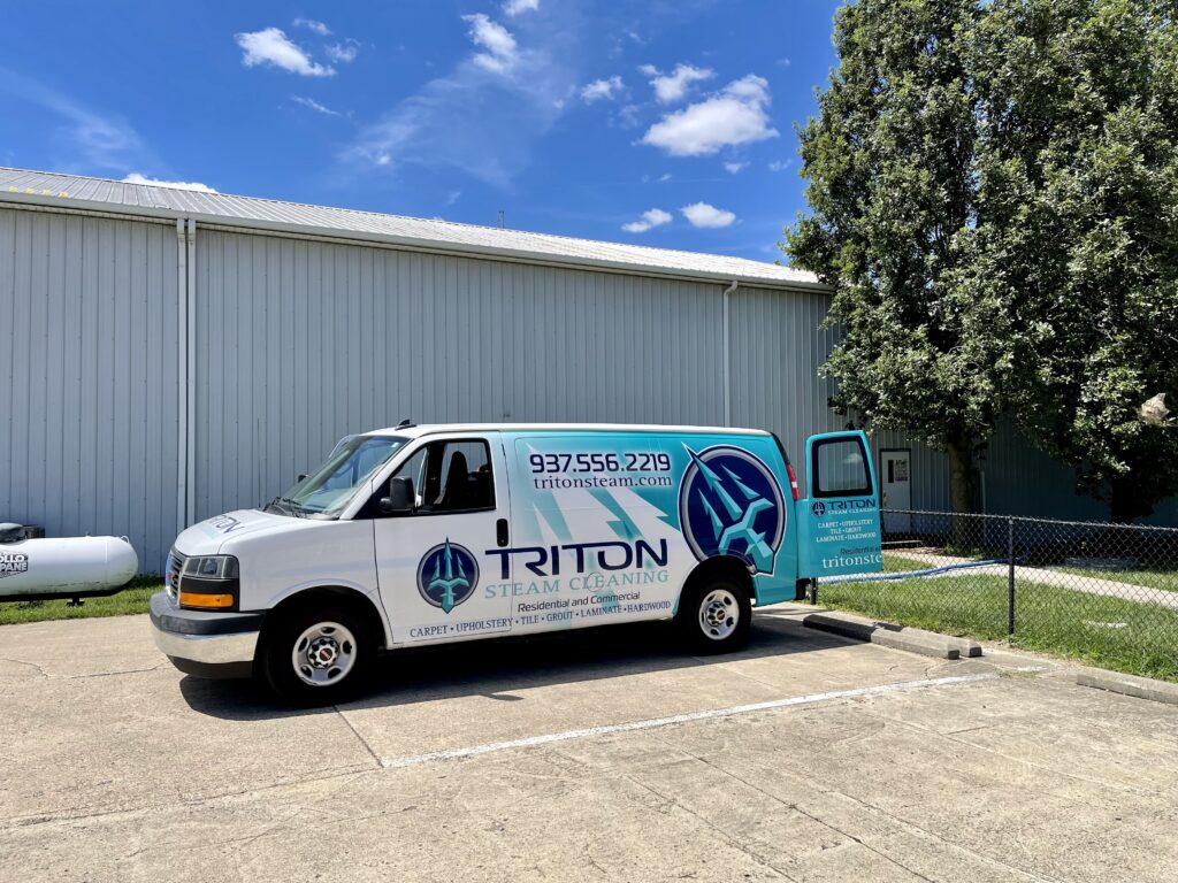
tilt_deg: +1.5
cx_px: 589
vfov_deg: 53.1
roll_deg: +0.8
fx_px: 885
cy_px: 442
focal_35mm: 26
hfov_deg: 67.3
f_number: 1.6
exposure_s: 1/3922
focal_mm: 5.1
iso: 32
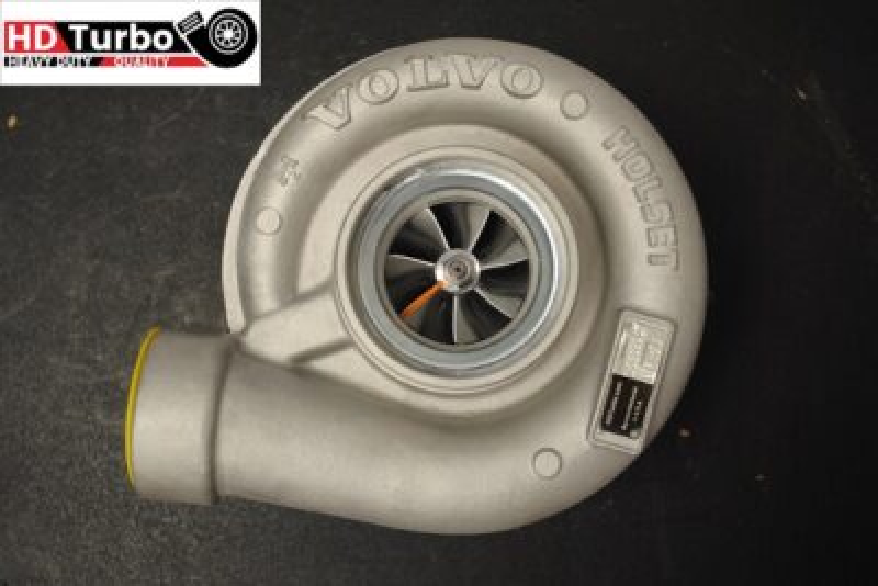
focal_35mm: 48
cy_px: 293
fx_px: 1171
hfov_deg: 41.1
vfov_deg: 28.1
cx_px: 439
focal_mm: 32
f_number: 4.8
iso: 400
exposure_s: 1/30
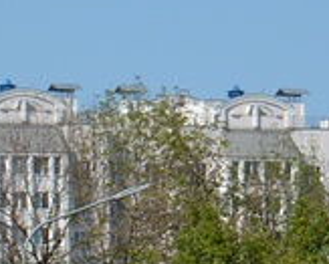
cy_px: 459
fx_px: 7574
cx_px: -30
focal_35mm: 776
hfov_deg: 2.5
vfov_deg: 2.0
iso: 100
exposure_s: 1/320
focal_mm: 75
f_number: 9
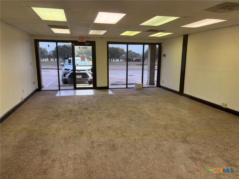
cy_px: 90
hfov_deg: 67.3
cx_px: 120
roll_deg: -0.5
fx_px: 180
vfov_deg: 53.1
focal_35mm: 26
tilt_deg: -10.8
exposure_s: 1/120
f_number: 1.6
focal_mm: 5.96
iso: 64
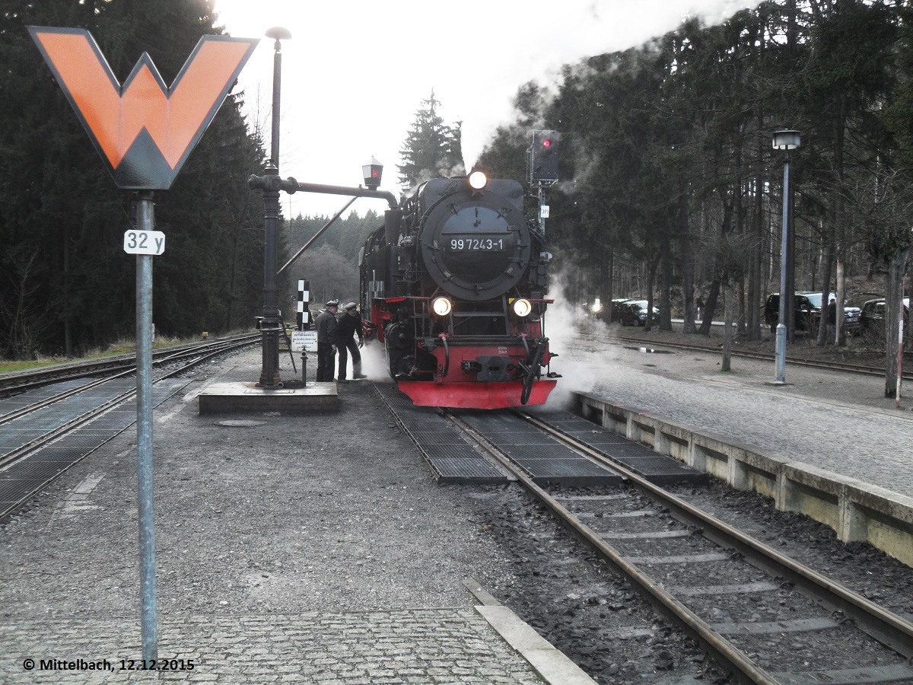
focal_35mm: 35
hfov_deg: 52.6
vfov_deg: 40.7
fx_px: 923
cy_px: 342
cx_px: 456
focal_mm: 6.2
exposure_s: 1/45
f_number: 2.8
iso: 120
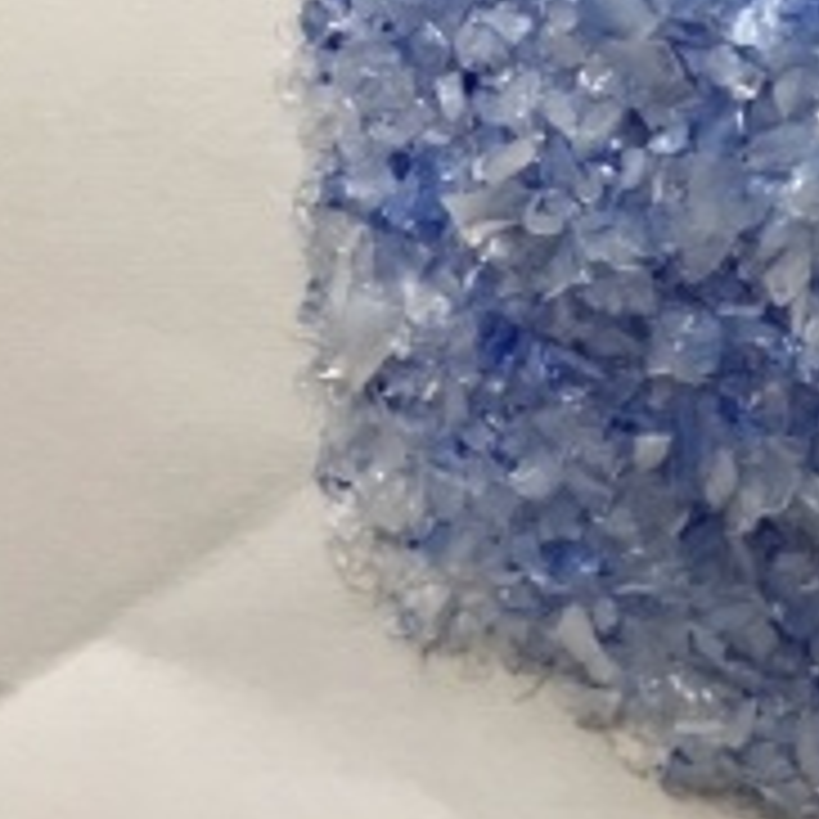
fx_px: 2329
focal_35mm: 87
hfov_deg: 18.3
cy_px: 112
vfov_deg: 19.6
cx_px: 1125
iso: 25
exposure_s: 1/40
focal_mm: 3.99
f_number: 1.8
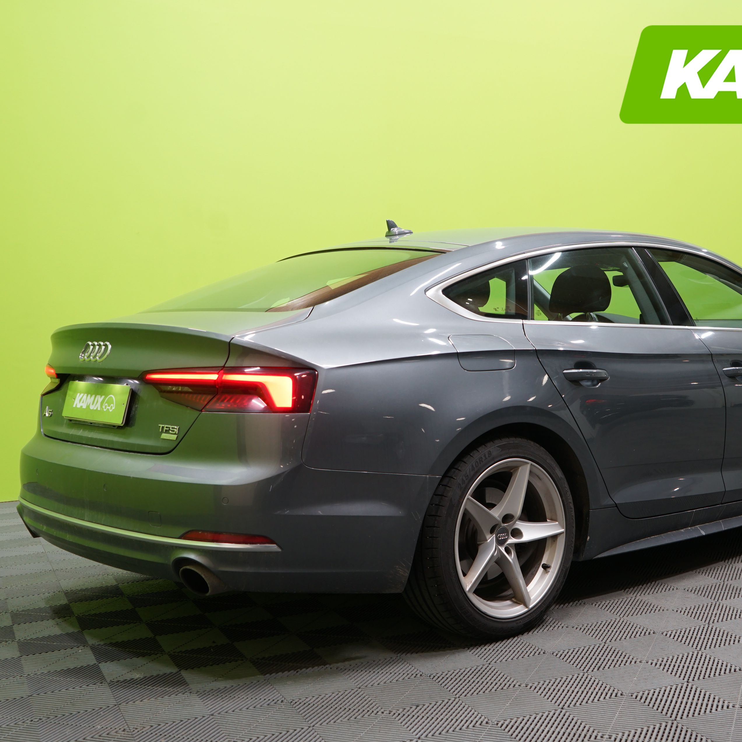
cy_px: 371
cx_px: 475
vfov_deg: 40.0
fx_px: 1019
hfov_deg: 39.7
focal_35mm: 42
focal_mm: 32
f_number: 4.5
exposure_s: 1/30
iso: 400
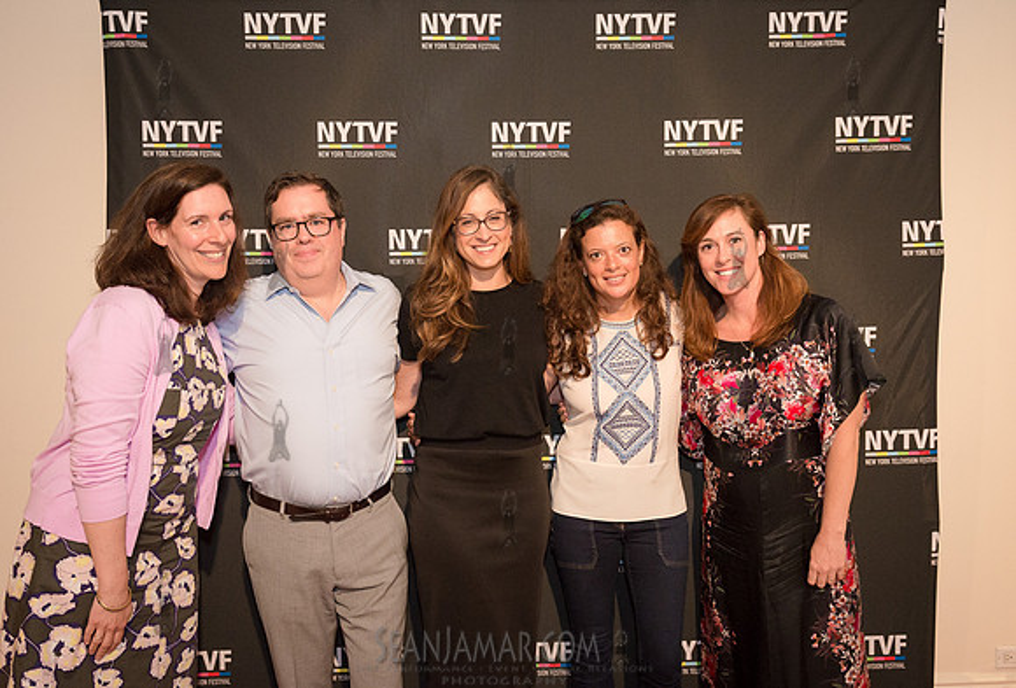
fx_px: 997
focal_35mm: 35
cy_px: 343
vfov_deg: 38.1
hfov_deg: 54.0
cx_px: 497
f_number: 4
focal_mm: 29
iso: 2500
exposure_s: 1/500
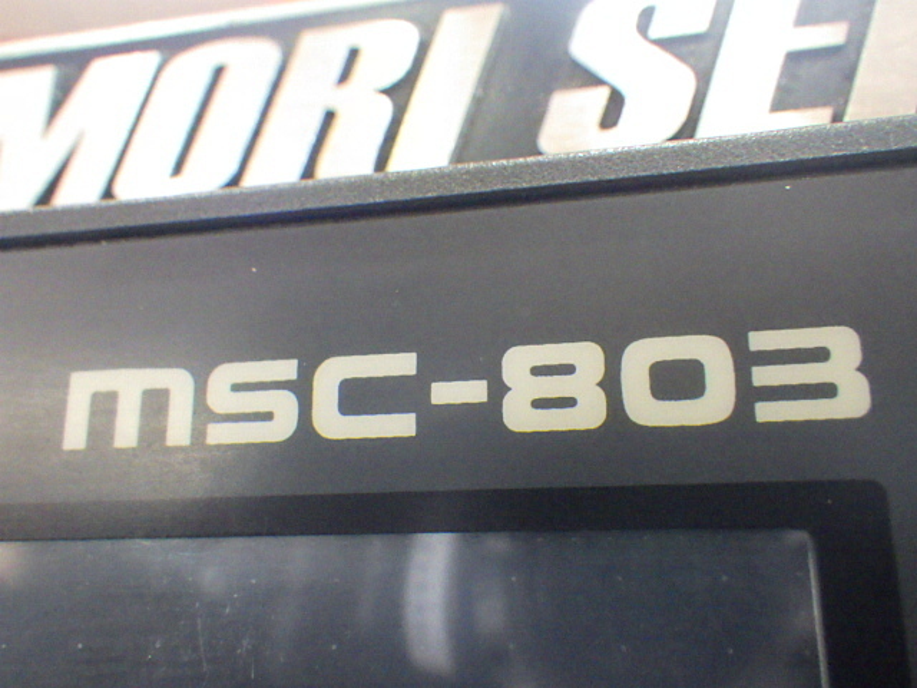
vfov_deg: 41.8
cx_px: 458
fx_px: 901
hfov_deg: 54.0
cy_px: 344
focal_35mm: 34
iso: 1250
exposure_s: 1/50
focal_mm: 6.1
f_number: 3.8
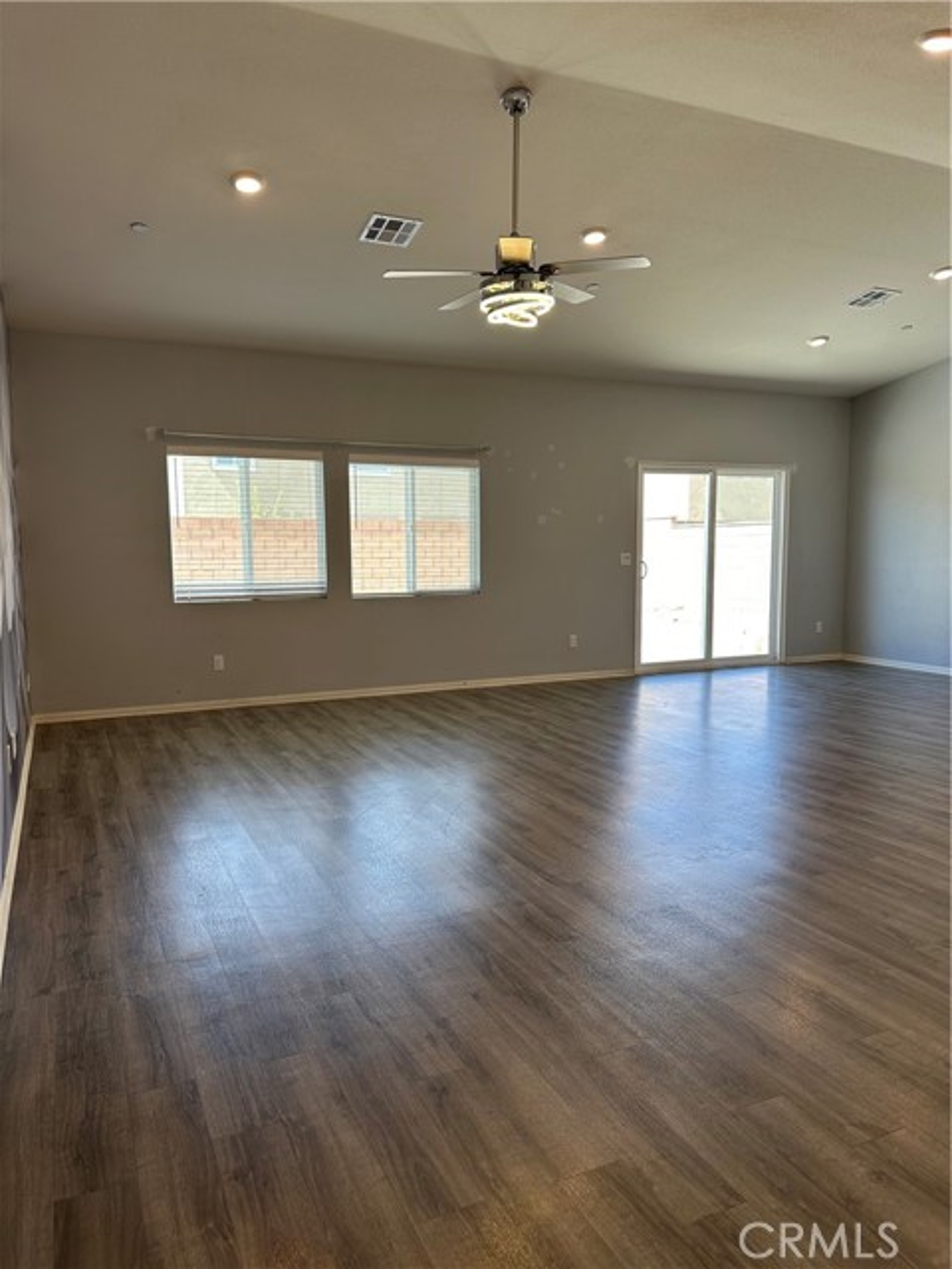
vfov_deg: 71.6
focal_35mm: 24
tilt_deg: -6.0
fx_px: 880
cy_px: 634
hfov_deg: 56.8
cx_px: 476
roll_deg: -0.6
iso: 80
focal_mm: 6.86
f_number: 1.78
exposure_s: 1/170
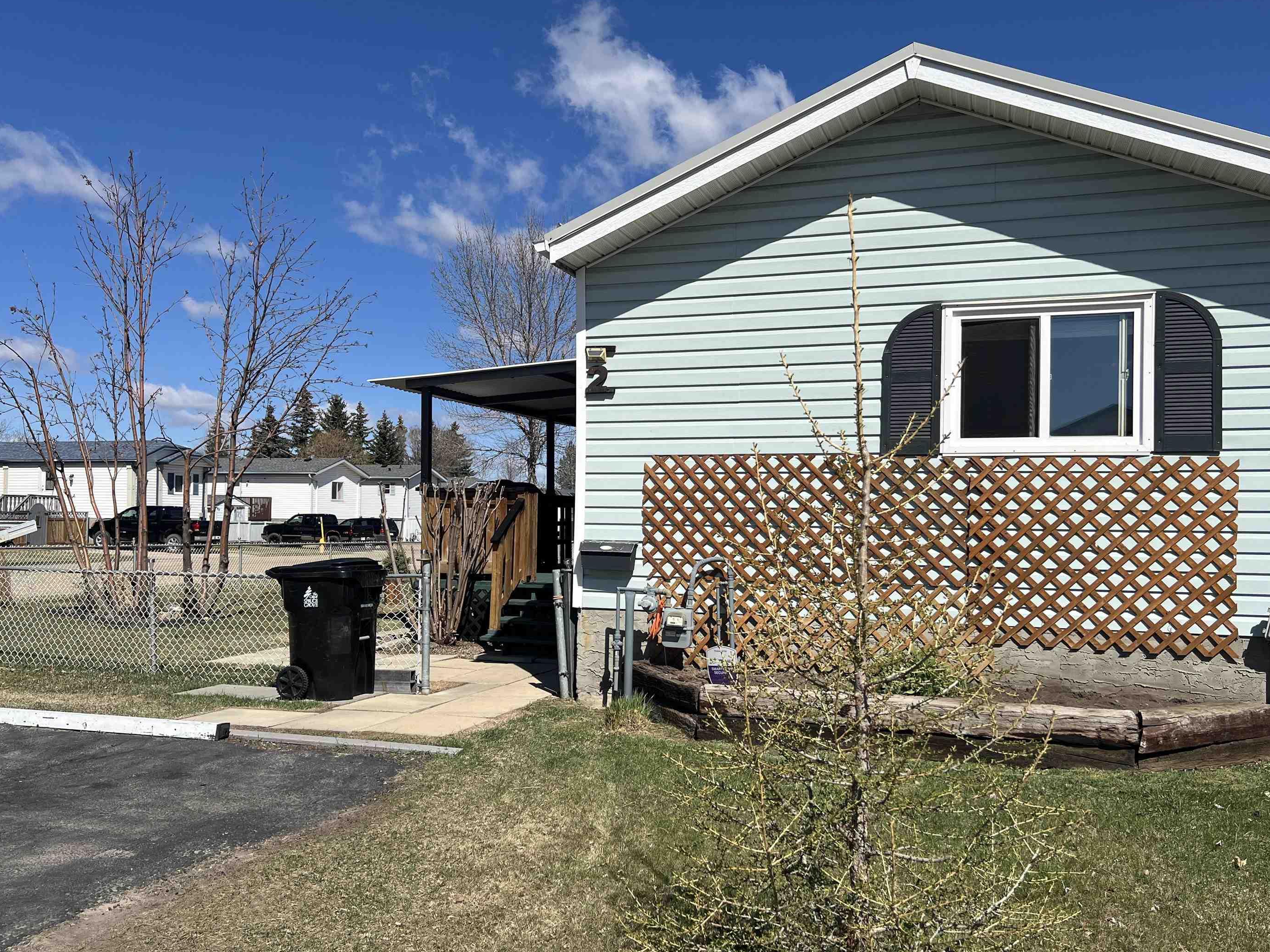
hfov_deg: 61.7
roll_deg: -0.5
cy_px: 496
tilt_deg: +1.3
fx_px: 1064
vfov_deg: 48.2
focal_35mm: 29
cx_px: 641
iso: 50
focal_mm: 5.7
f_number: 1.5
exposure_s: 1/7463
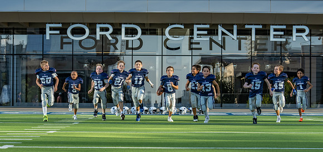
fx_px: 874
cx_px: 156
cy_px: 97
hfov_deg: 20.9
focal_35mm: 106
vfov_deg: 9.9
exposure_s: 1/1000
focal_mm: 70
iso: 320
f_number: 4
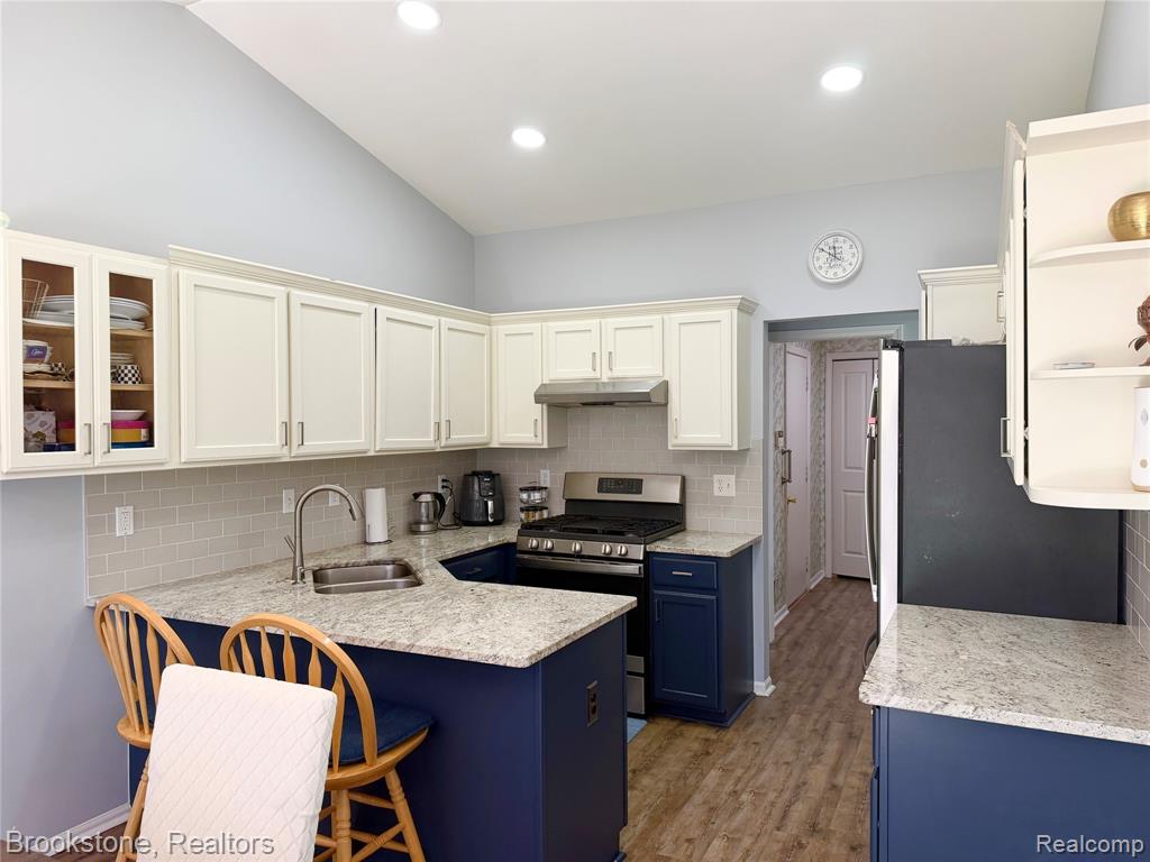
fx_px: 797
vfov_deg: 56.8
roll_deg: +0.2
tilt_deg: -1.1
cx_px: 575
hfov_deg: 71.6
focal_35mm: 24
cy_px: 431
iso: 160
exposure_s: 1/120
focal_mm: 6.76
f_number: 1.78
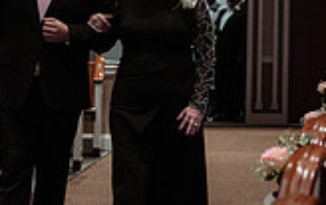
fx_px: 1539
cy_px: -28
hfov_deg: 12.1
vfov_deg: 7.6
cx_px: 133
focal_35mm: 173
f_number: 4
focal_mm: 62
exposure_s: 1/250
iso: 3200
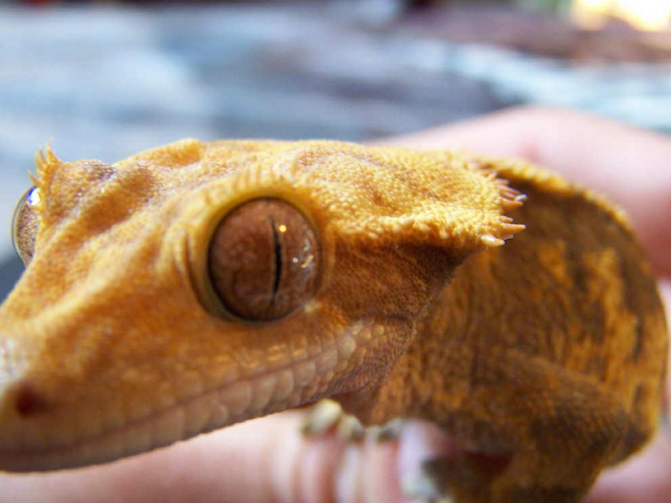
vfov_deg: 31.5
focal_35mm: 46
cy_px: 271
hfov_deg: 41.2
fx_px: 892
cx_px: 314
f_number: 2.8
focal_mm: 6.3
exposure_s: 1/15
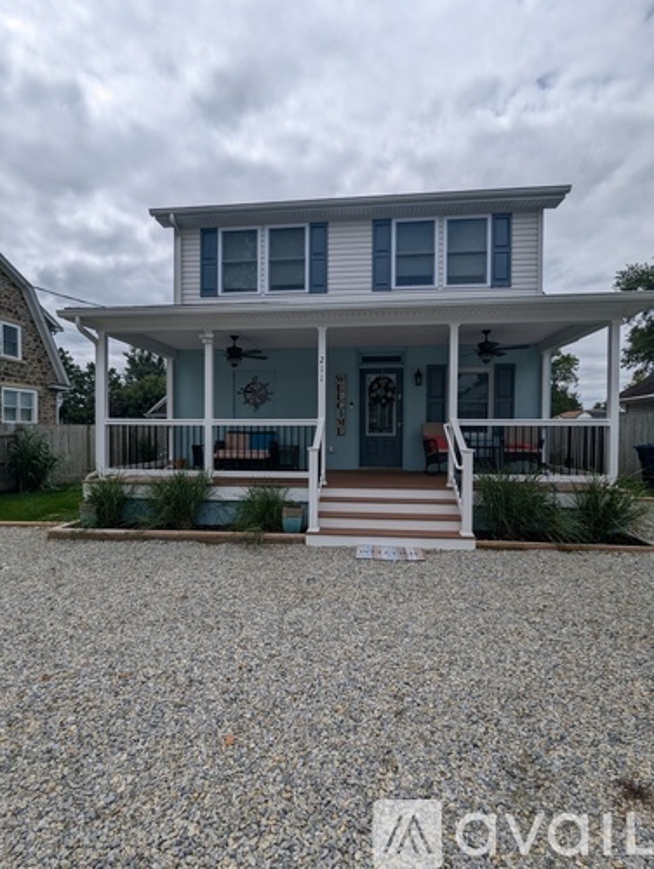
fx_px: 402
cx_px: 327
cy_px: 434
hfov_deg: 78.2
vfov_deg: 94.4
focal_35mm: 16
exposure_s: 1/3717
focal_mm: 2.35
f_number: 2.2
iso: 43
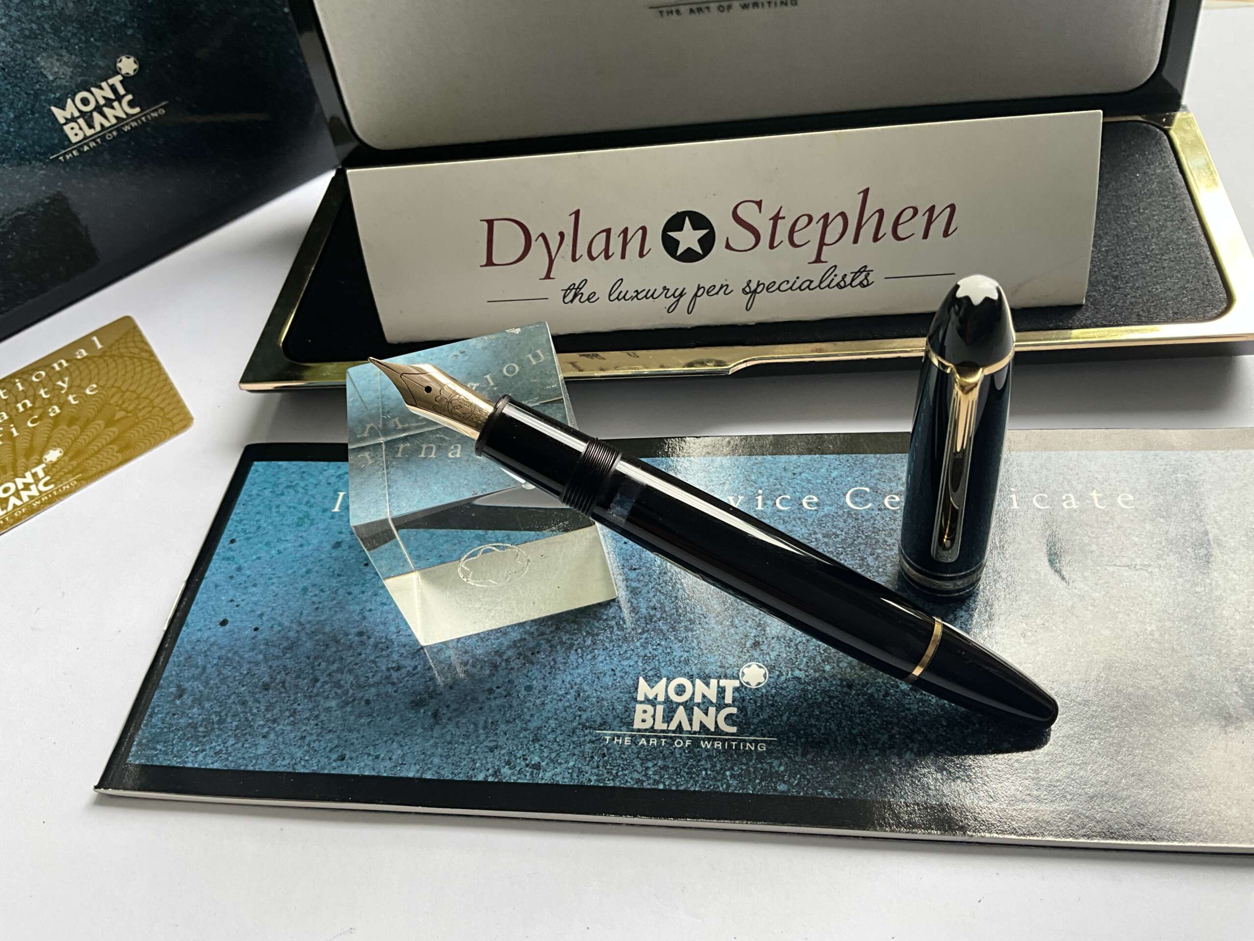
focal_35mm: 29
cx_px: 627
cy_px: 470
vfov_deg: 48.2
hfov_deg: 61.7
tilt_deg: -49.9
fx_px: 1051
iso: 32
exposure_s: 1/122
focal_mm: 3
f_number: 1.8
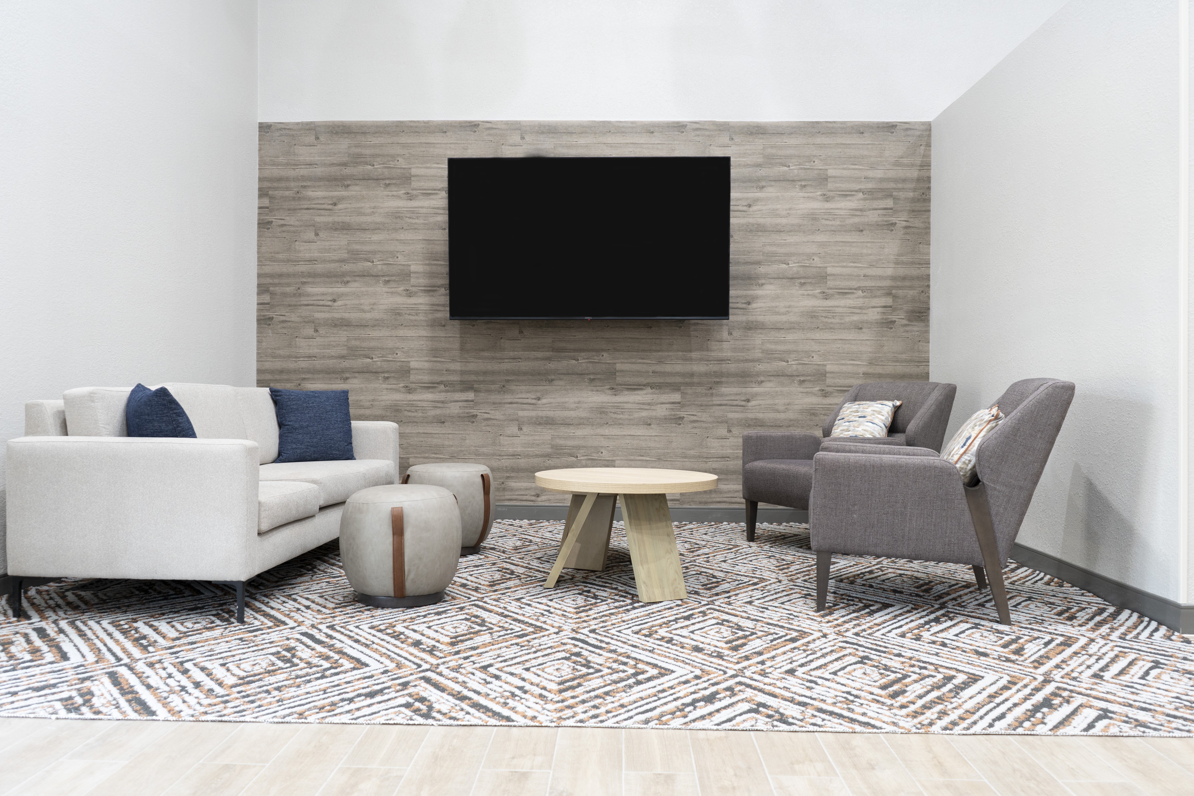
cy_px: 398
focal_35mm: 28
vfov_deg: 46.4
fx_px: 929
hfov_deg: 65.5
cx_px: 597
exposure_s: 1/25
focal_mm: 28
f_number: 3.5
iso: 800
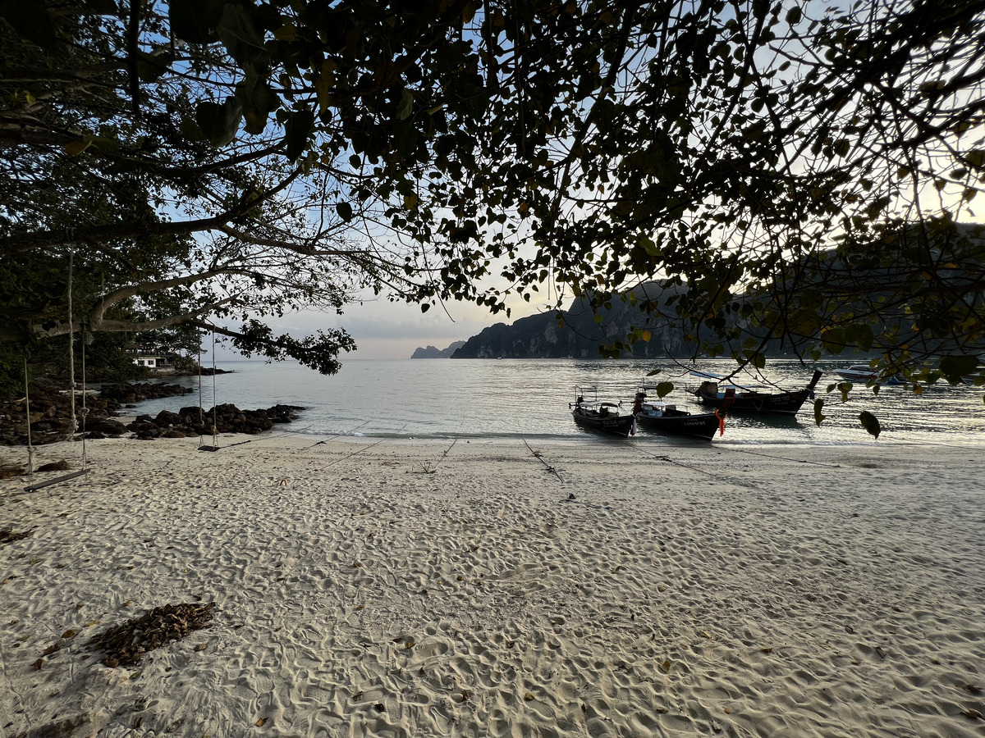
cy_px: 369
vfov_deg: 89.9
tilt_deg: -1.4
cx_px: 492
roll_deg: +1.0
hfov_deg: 106.2
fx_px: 370
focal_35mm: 13
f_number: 1.8
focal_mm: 1.57
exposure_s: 1/435
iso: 32
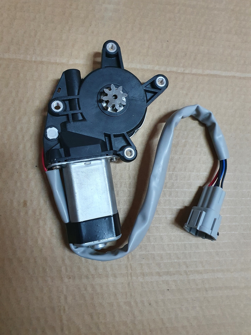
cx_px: 126
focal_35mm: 26
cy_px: 168
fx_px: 251
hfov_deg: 53.1
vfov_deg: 67.3
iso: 640
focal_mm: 4.32
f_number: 2.4
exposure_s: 1/50
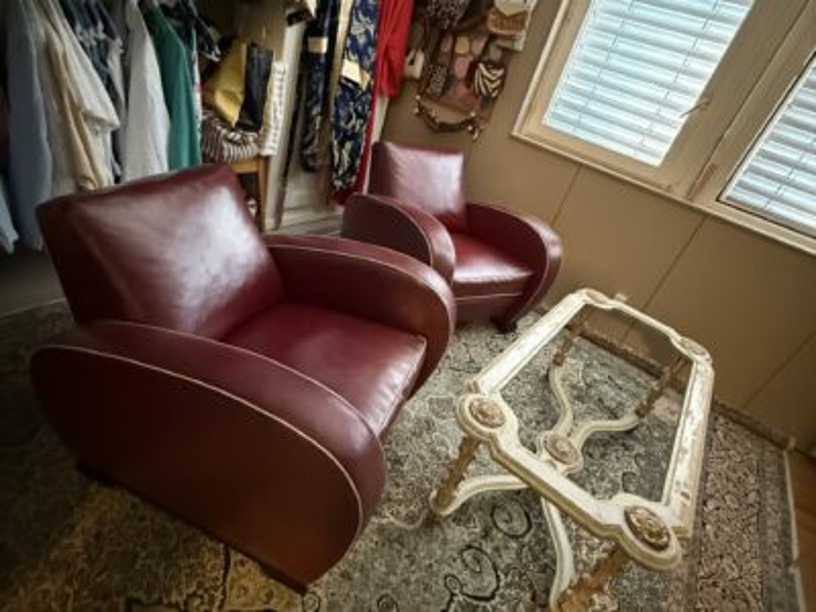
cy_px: 306
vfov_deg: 85.7
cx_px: 408
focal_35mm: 14
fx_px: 330
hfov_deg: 102.1
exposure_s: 1/25
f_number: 2.2
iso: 1600
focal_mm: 2.22
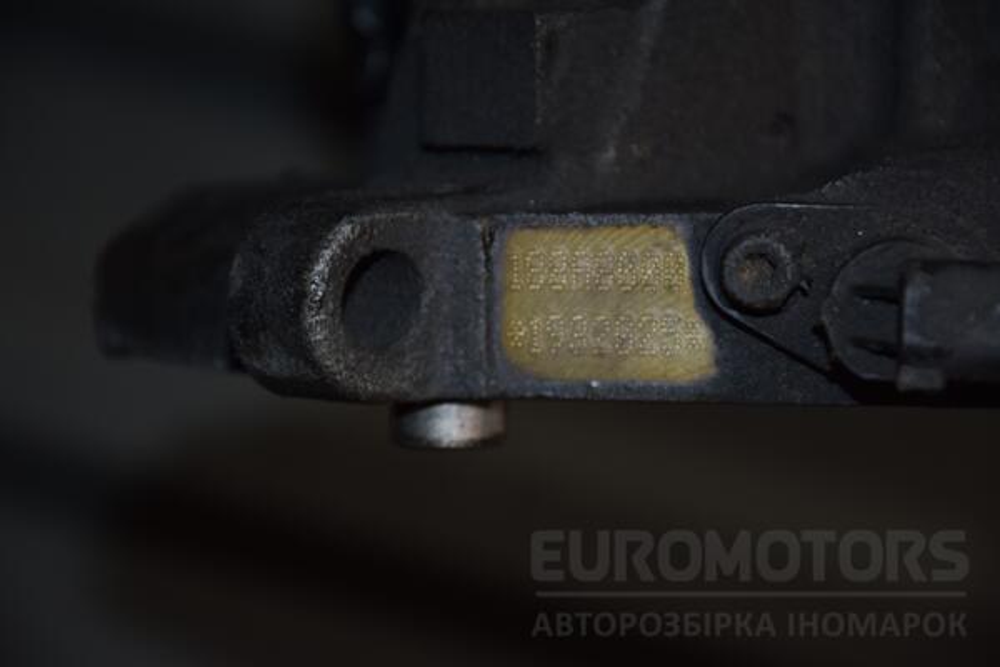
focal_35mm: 158
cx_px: 500
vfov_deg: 8.7
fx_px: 4375
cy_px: 334
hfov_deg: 13.0
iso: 800
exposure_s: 1/60
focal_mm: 105
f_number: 5.6
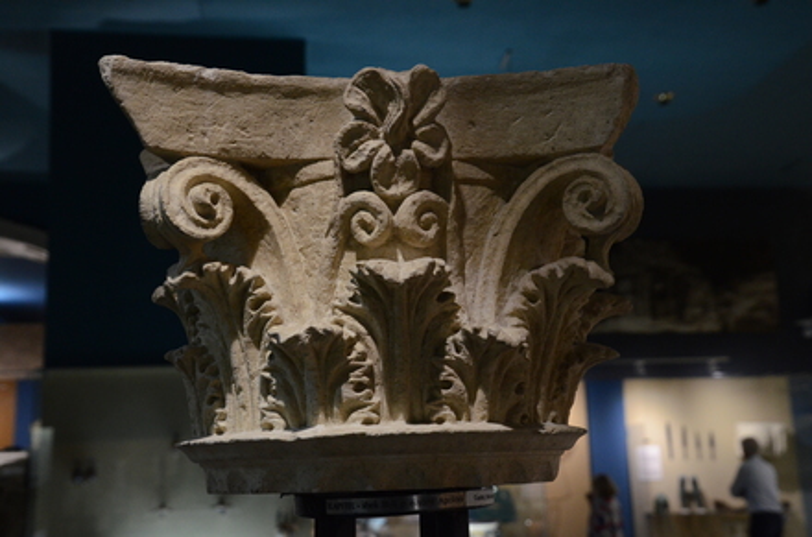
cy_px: 268
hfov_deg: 42.4
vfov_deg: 28.8
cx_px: 406
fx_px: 1046
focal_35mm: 46
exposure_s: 1/60
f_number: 4
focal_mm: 31
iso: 2000
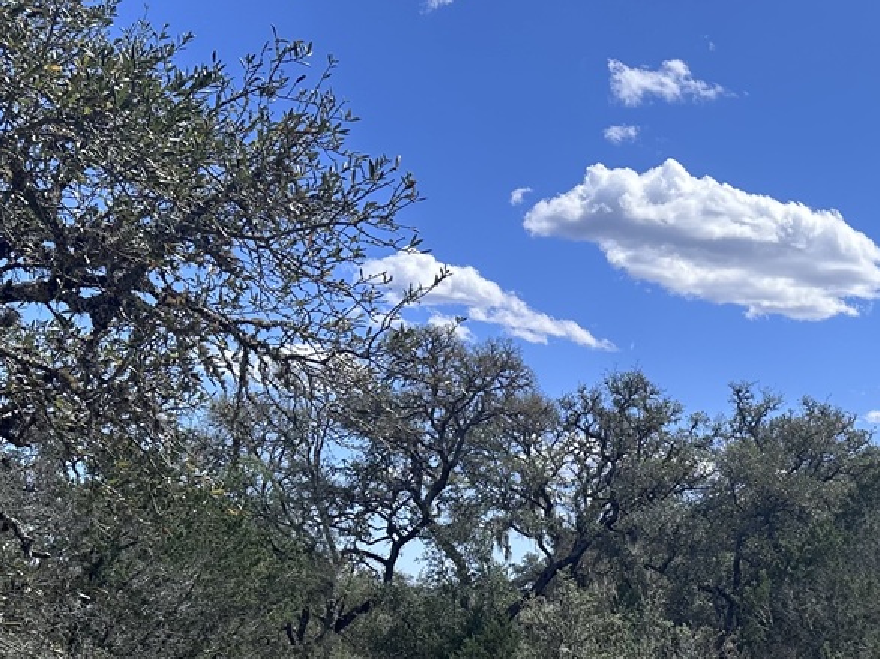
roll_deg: +0.7
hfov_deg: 30.4
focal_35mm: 59
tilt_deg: +4.7
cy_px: 557
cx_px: 883
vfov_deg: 24.3
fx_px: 1499
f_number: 1.78
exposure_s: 1/5848
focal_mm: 6.86
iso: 80
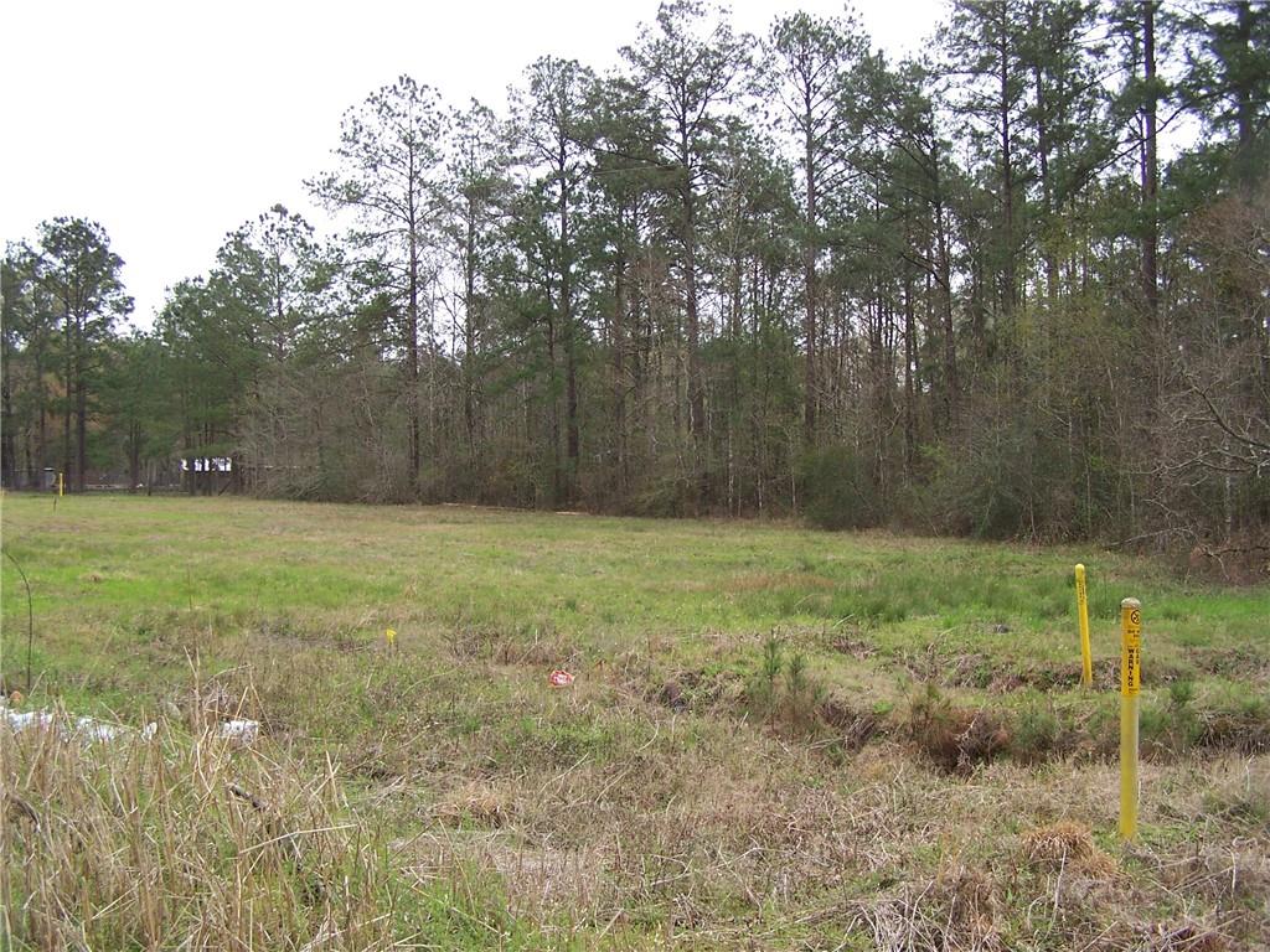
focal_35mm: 38
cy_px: 476
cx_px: 635
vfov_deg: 37.7
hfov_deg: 49.0
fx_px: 1394
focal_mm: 6.3
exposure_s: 1/250
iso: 80
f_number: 2.8
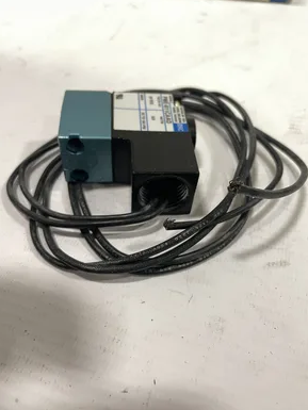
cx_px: 158
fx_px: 320
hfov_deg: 51.4
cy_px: 207
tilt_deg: -47.9
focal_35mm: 27
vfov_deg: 65.3
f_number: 1.6
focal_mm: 4.2
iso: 320
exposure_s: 1/60
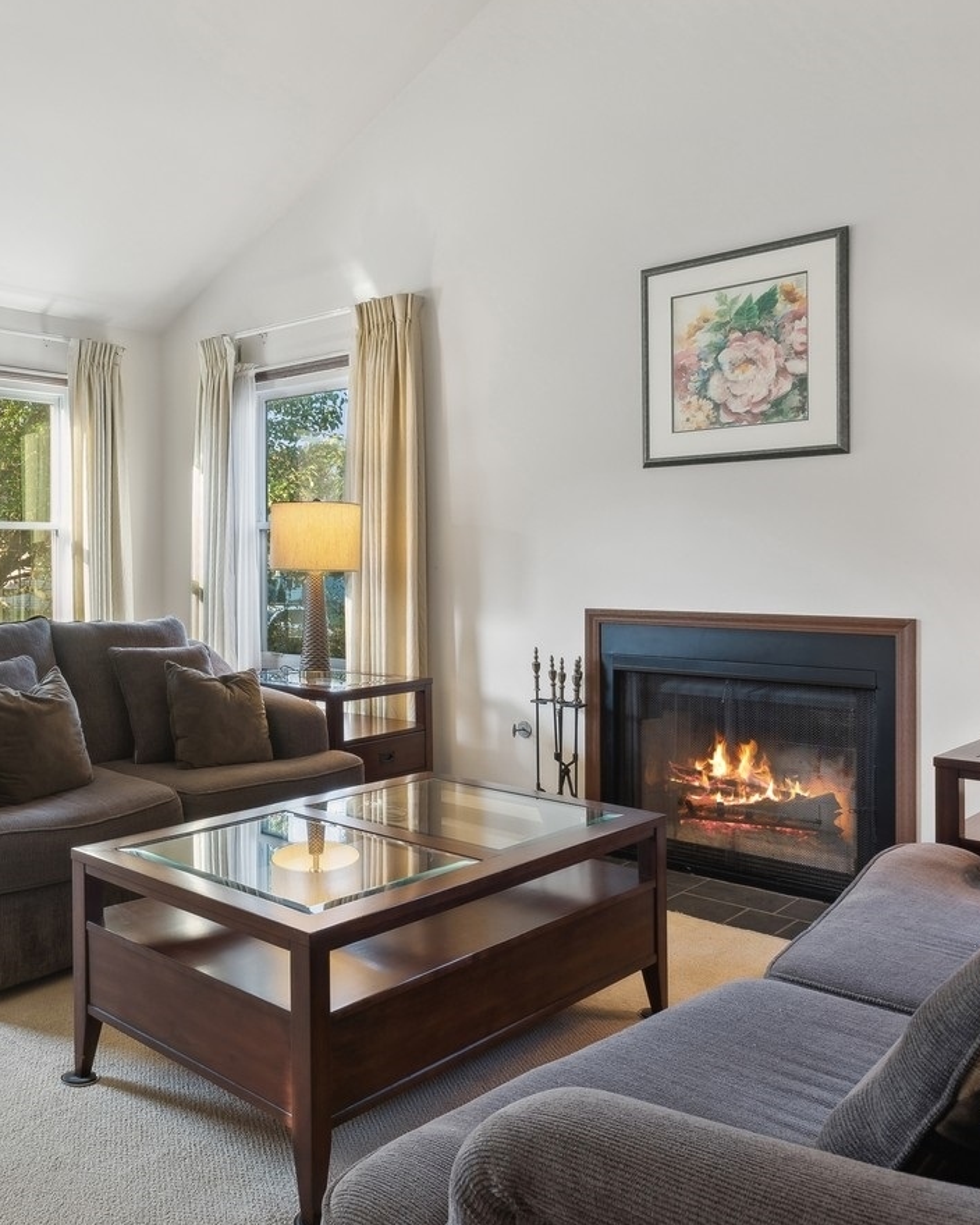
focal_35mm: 29
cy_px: 569
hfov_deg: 48.1
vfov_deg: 60.4
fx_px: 1051
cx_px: 244
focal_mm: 17
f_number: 8
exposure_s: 1/15
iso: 400
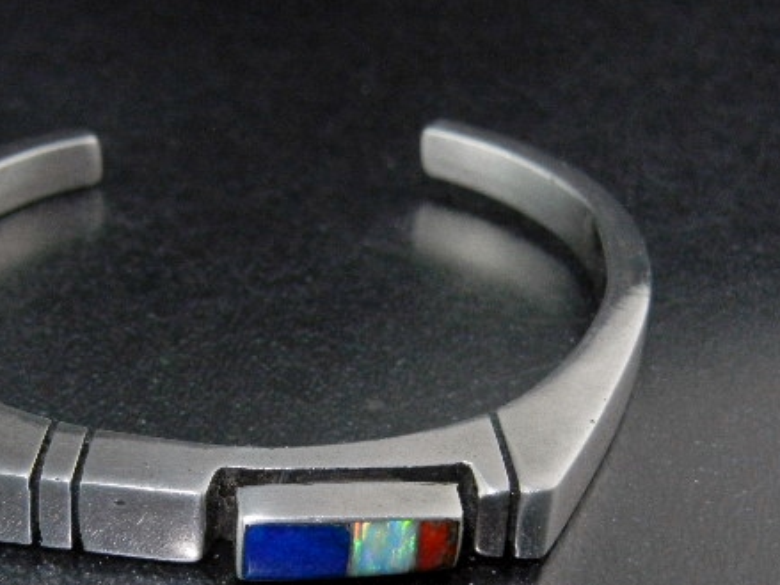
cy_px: 384
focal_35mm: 86
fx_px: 1937
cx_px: 245
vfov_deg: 17.1
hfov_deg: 22.6
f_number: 8
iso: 800
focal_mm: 10.6
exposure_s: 1/30
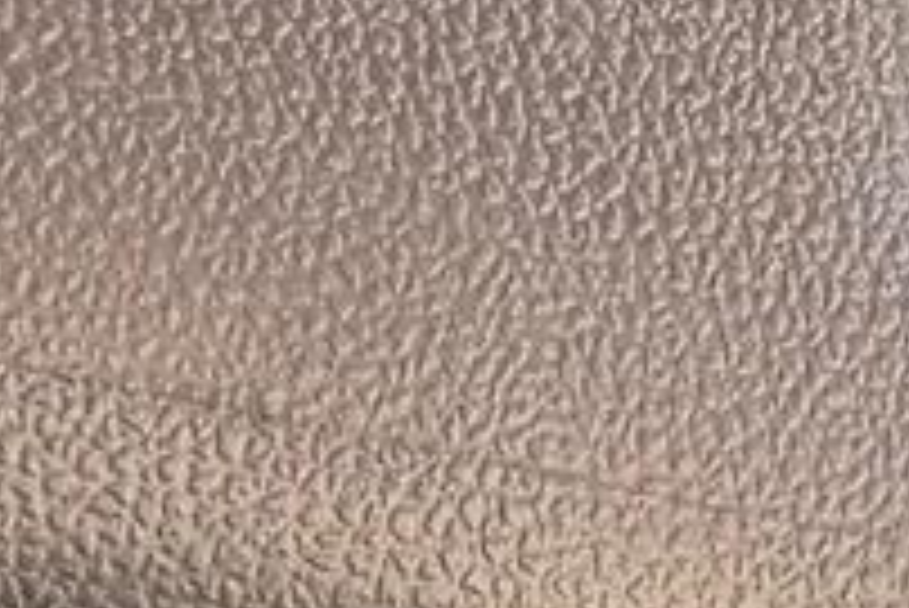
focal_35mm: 316
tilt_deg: +30.6
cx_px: 1296
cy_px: -198
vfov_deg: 4.3
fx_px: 7984
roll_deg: +0.7
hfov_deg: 6.4
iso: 80
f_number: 1.78
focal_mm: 6.76
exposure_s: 1/363
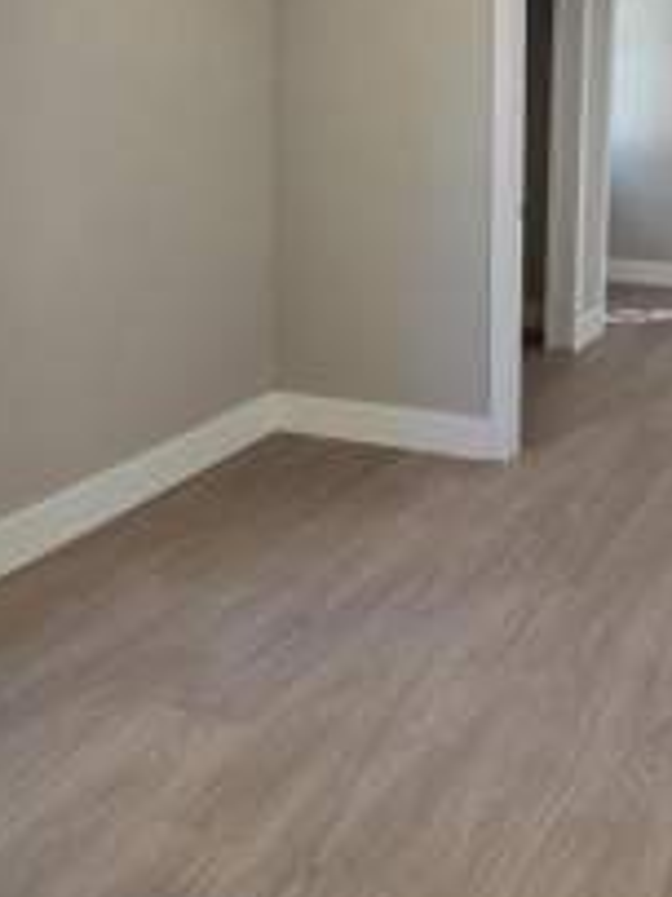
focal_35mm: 41
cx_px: 469
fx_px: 1062
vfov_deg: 43.7
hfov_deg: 34.6
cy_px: 186
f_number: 2.2
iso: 80
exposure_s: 1/120
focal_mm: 2.2
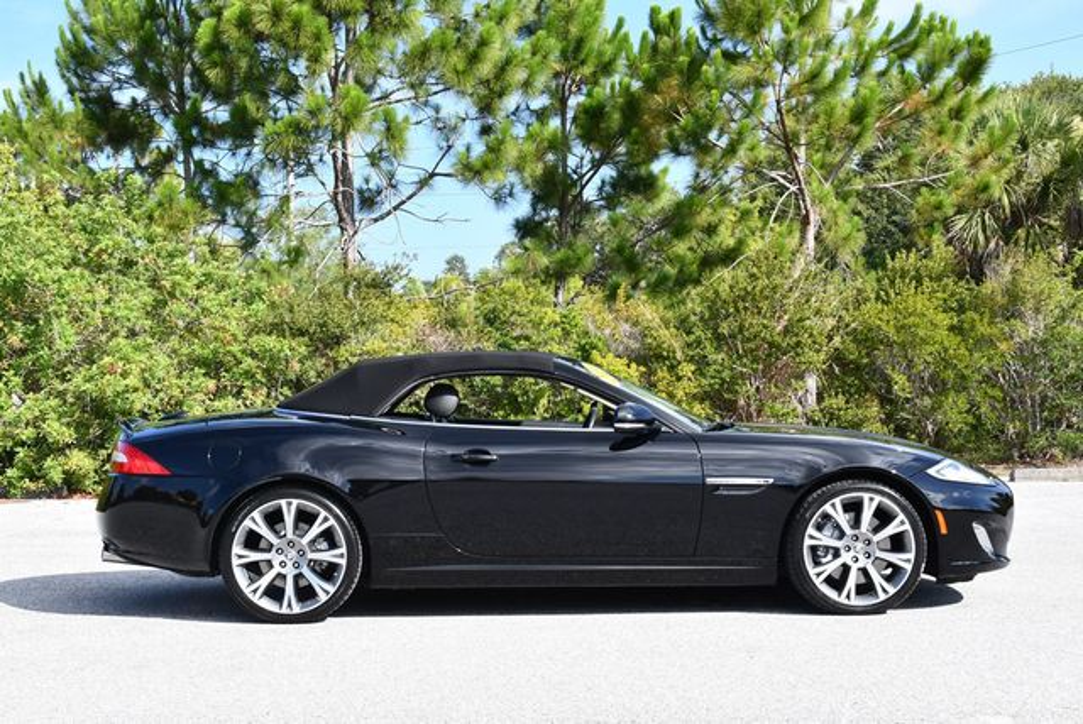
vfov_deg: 23.4
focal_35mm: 58
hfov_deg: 34.5
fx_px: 1746
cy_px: 362
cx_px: 542
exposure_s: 1/250
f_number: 8
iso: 200
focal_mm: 29
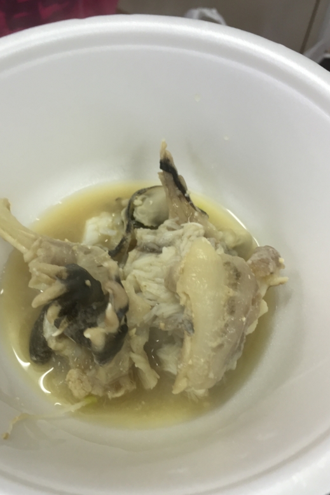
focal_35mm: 31
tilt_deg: -57.7
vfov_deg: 60.3
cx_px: 155
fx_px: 426
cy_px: 251
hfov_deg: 42.3
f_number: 2.2
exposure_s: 1/33
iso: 80
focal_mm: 4.15
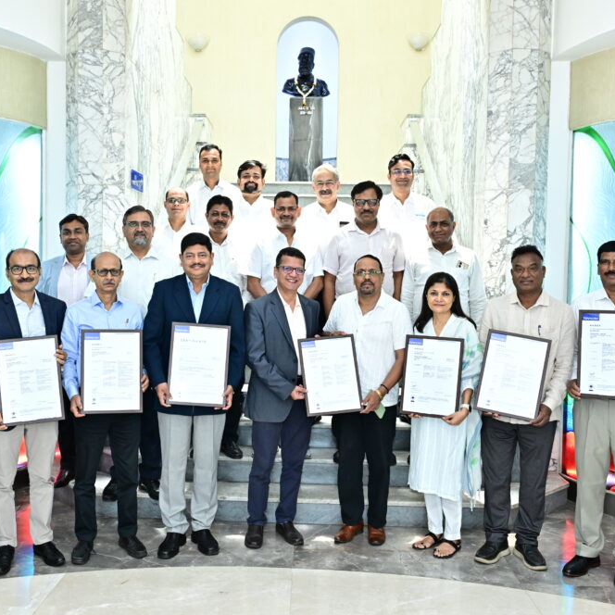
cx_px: 262
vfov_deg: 43.2
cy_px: 301
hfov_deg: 43.1
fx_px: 777
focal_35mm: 39
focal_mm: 29.5
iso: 2000
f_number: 6.3
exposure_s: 1/80
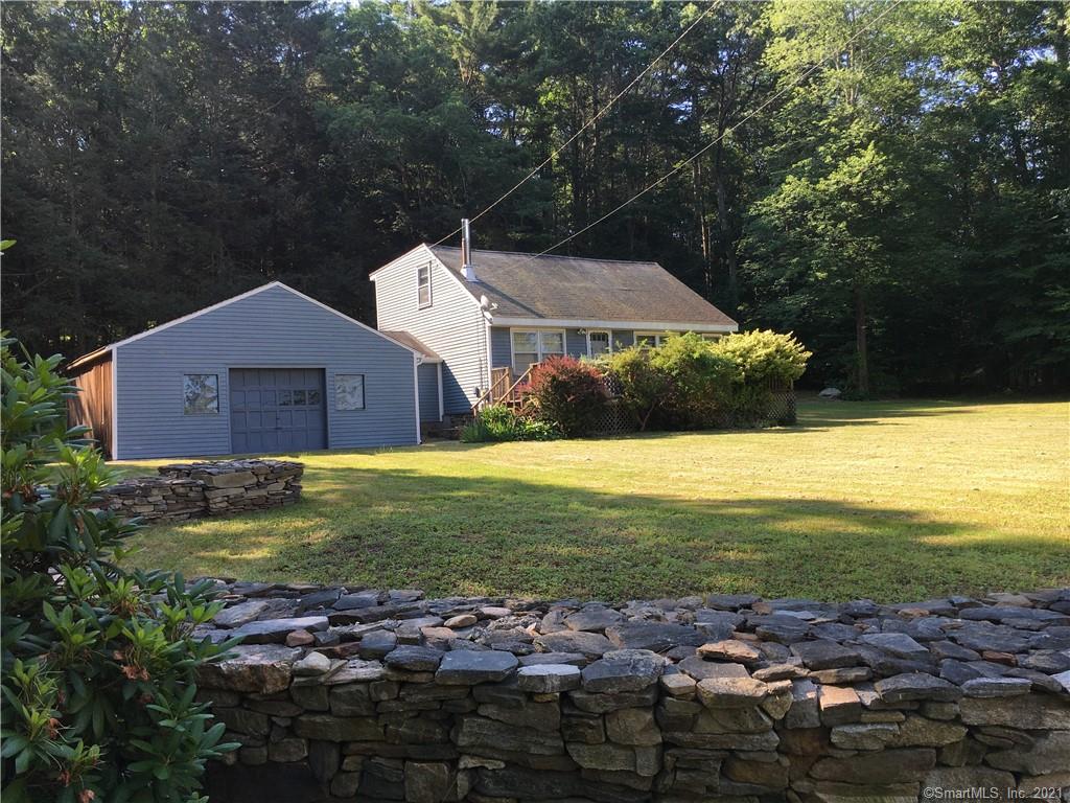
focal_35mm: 29
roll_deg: +2.7
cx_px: 535
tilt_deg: +1.6
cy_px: 402
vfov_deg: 48.2
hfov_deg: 61.7
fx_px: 896
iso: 25
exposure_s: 1/331
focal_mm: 4.15
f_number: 2.2
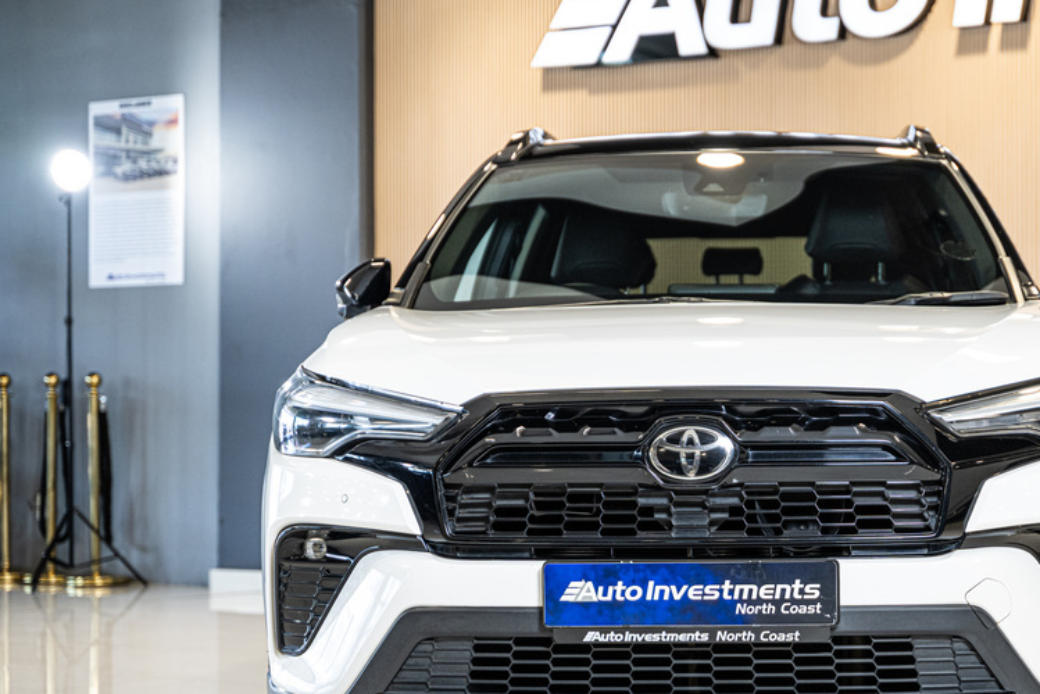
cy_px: 409
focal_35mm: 86
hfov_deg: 23.5
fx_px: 2485
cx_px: 694
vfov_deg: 15.9
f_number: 2.8
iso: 640
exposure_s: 1/160
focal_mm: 63
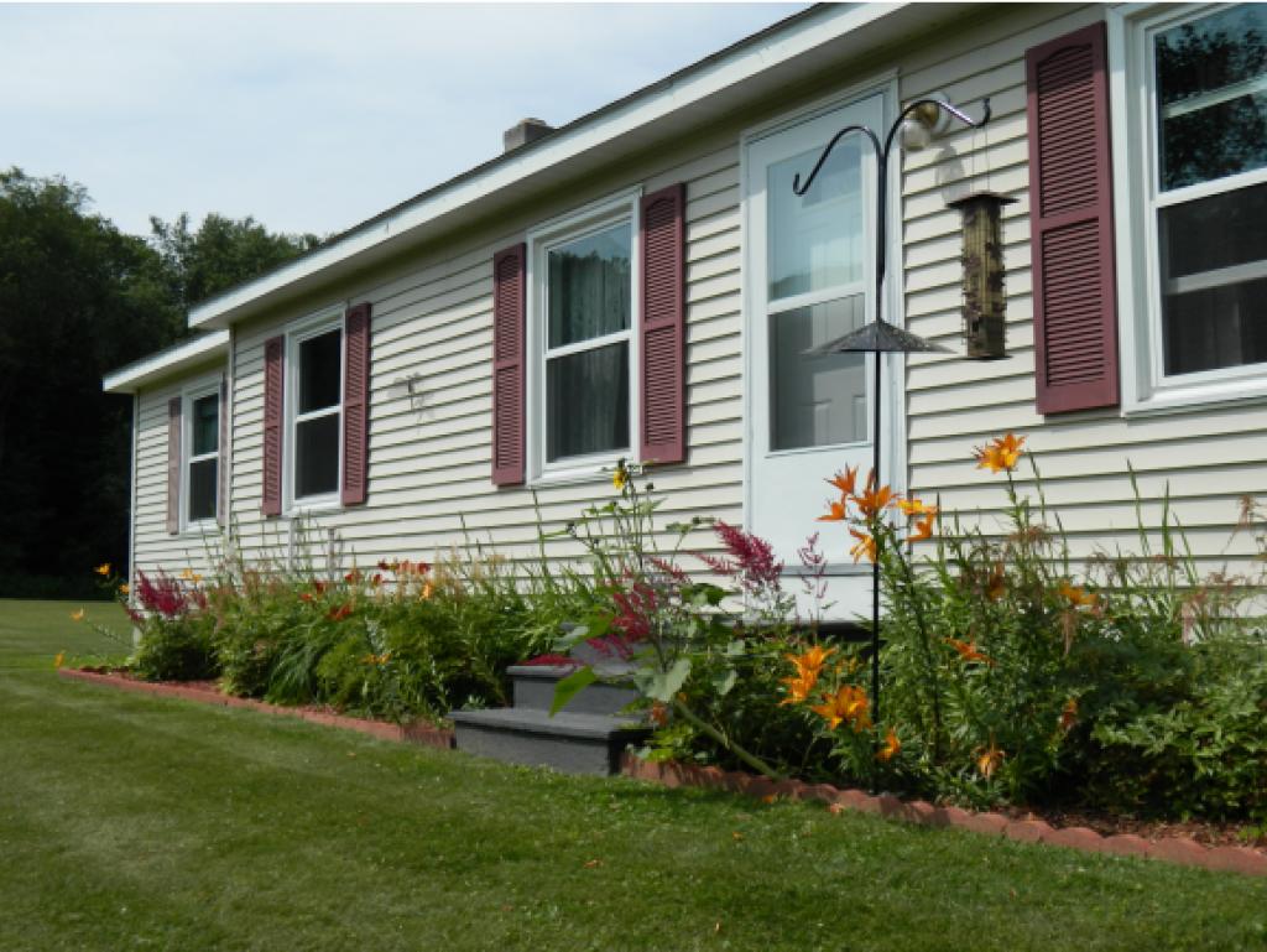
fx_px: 1501
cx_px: 634
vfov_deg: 35.2
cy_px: 476
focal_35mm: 41
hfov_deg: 45.8
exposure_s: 1/160
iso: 80
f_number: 9.8
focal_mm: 7.3
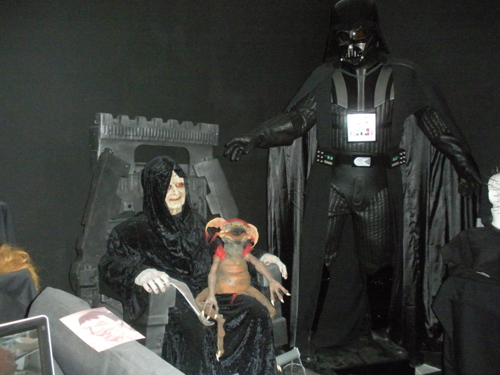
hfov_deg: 51.4
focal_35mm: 36
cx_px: 250
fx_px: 520
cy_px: 188
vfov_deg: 39.7
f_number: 3.5
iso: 800
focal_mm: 6.3
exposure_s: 1/60
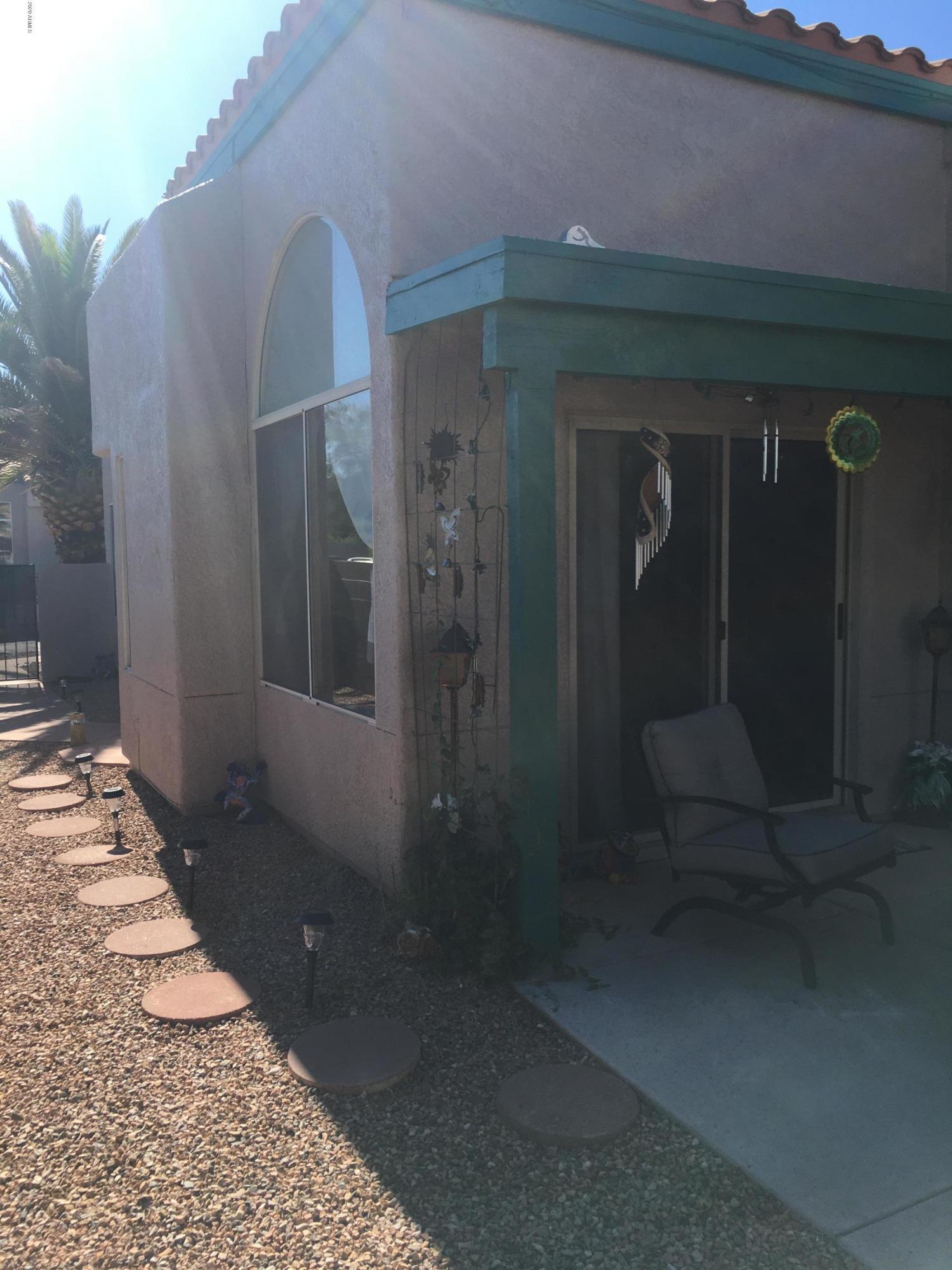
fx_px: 1063
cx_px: 476
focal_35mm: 29
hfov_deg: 48.2
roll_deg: +1.0
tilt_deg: -4.5
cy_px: 635
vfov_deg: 61.7
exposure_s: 1/1026
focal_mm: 4.15
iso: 25
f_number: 2.2
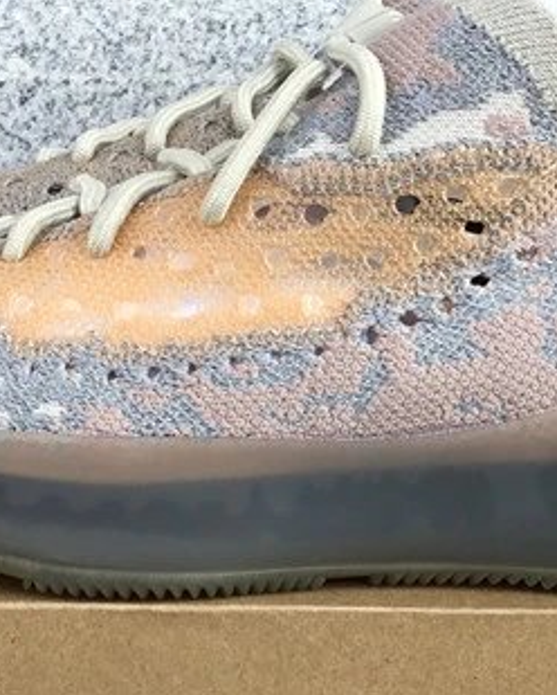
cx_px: 350
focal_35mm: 88
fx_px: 1810
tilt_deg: -18.2
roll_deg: -0.8
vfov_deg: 21.6
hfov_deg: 17.5
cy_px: 505
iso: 25
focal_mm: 3.3
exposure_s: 1/345
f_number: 2.4
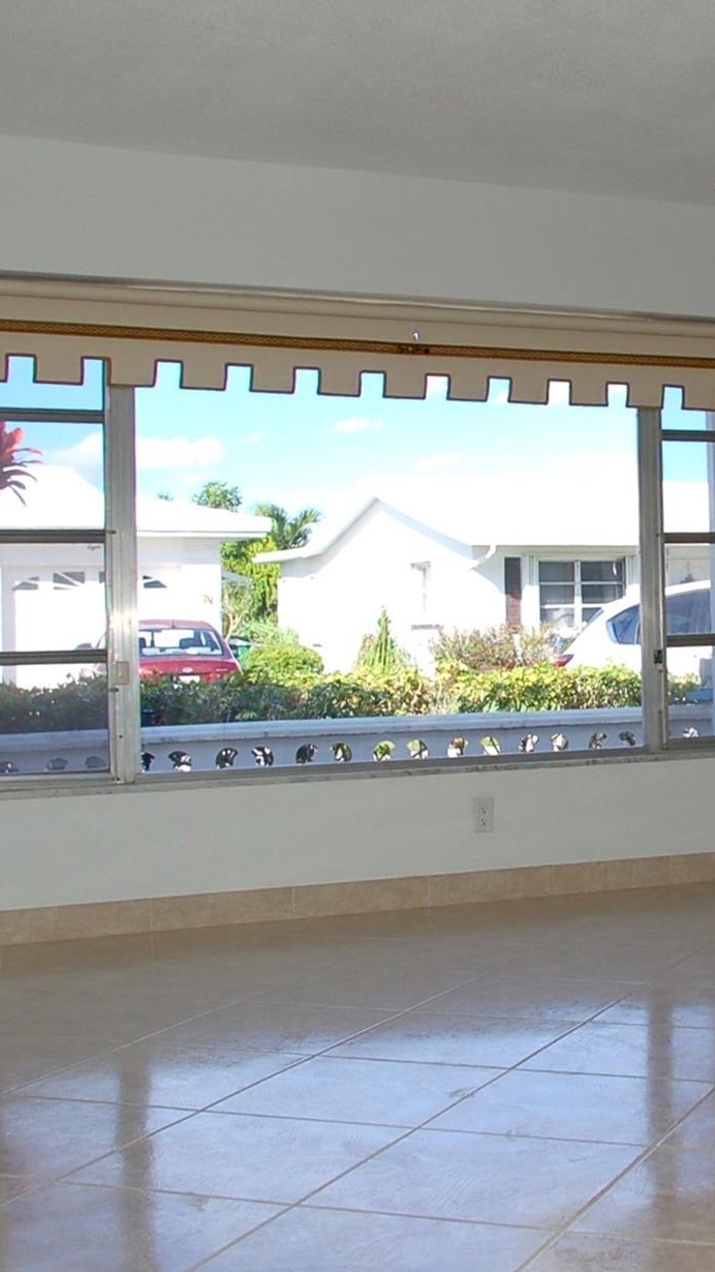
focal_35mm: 47
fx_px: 1584
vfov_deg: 43.7
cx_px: 724
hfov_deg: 24.2
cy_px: 590
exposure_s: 1/500
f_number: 5.6
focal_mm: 18
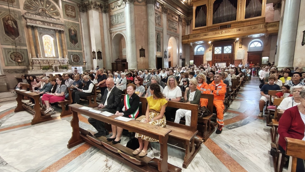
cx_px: 154
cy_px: 88
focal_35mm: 17
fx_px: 137
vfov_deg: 63.9
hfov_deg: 95.9
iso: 1012
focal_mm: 1.64
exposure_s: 1/50
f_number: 2.2
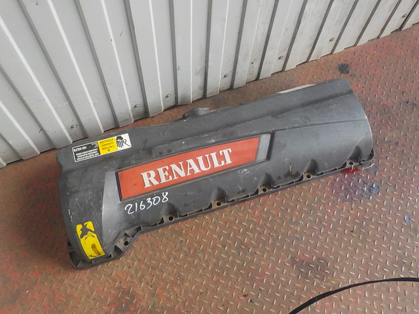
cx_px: 210
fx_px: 363
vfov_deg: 46.8
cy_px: 157
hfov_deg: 60.0
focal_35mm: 30
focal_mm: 4.1
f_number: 3.3
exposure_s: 1/50
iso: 125
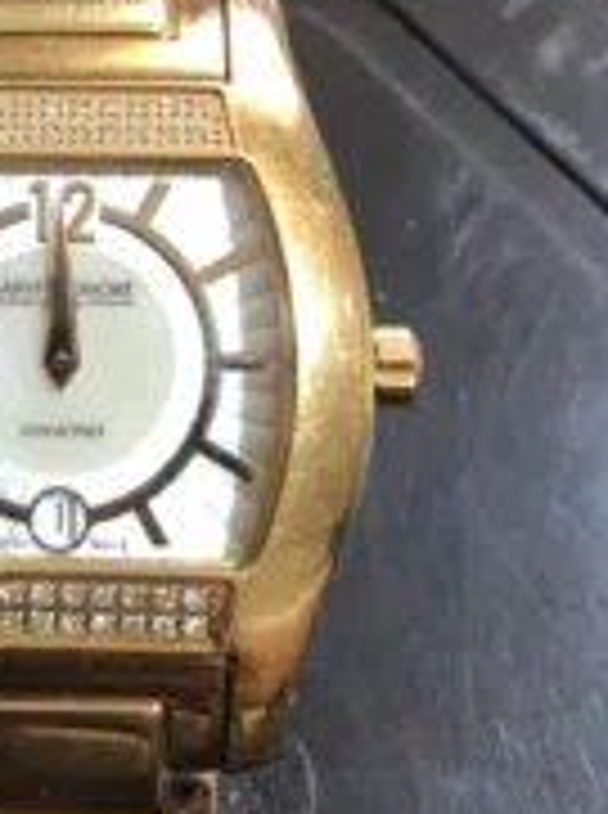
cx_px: 68
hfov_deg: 23.0
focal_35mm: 62
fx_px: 1457
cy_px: 184
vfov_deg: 30.6
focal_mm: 3.99
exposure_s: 1/15
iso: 64
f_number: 1.8
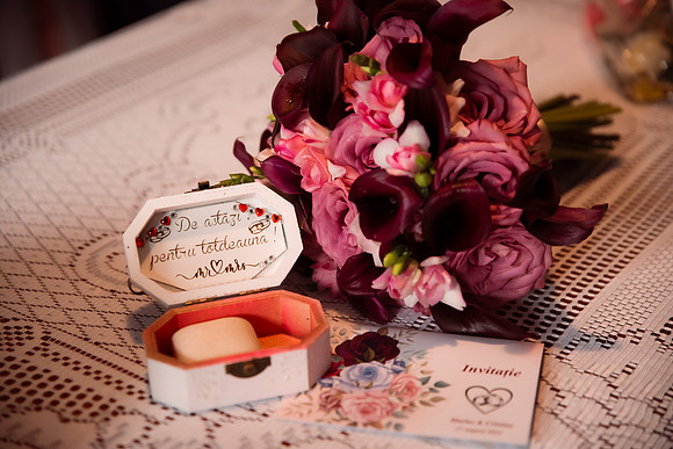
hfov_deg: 28.8
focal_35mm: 70
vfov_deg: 19.5
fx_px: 1309
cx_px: 336
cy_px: 224
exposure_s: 1/250
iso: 1250
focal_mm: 70
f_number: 2.8
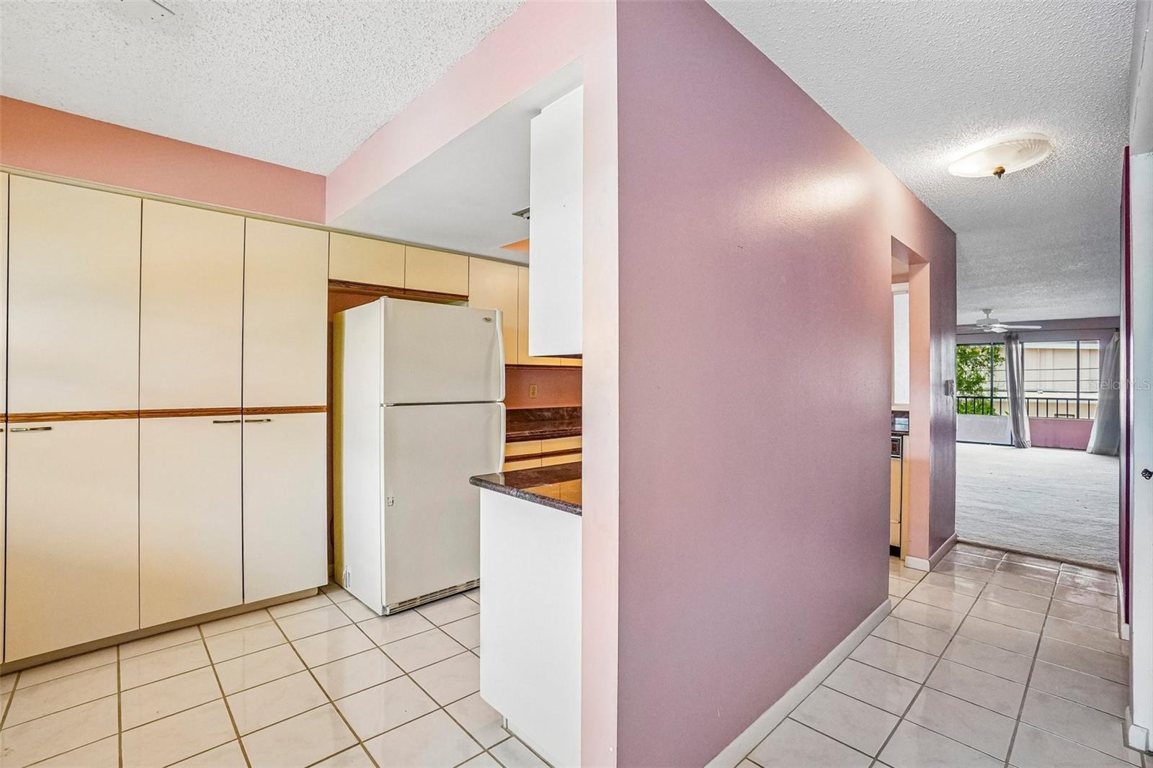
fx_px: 480
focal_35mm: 15
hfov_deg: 100.4
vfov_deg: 77.3
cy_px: 384
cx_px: 576
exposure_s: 1/30
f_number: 8
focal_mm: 10
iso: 800
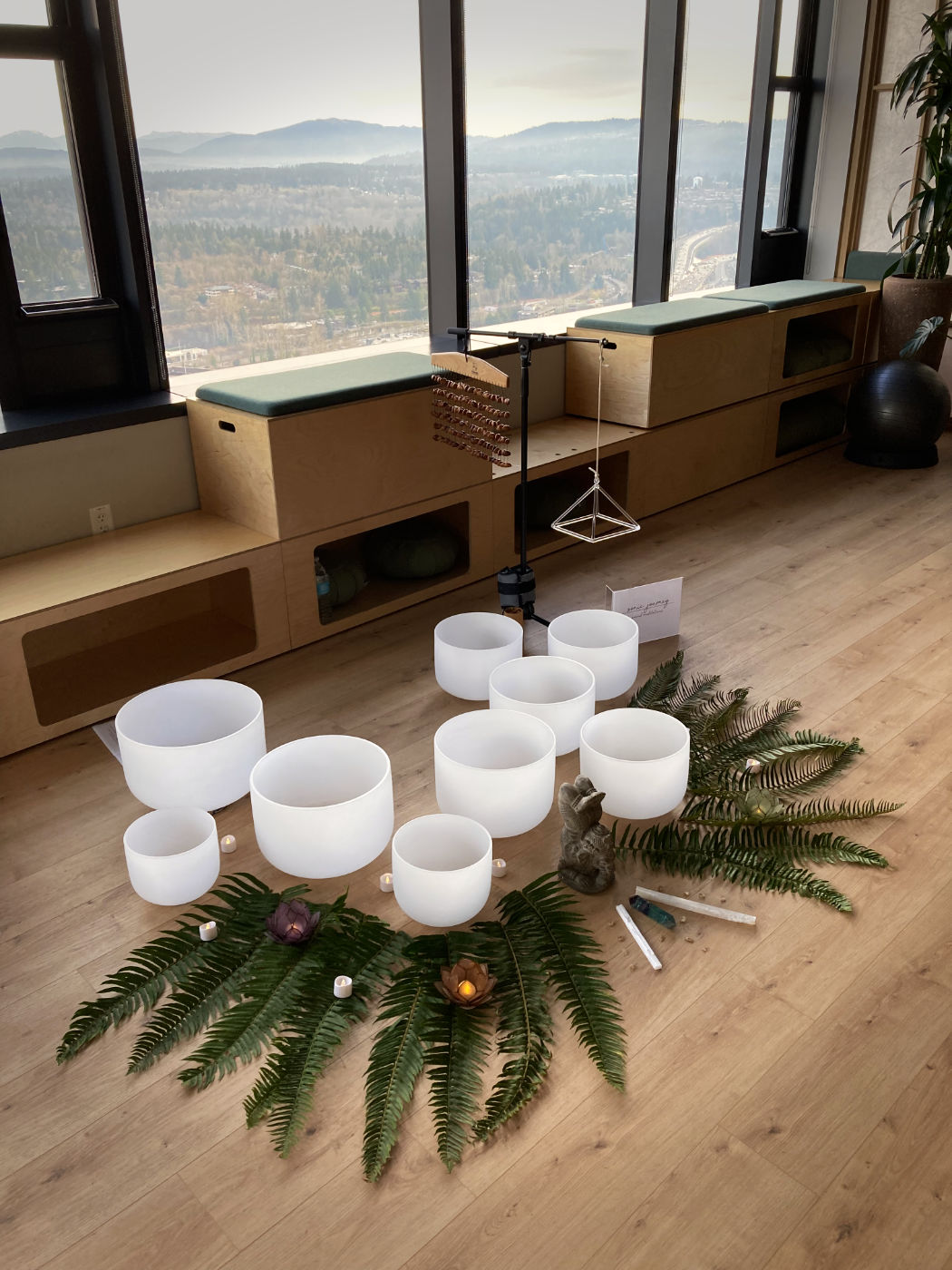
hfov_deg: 49.7
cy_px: 635
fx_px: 1027
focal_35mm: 28
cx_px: 476
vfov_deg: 63.4
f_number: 1.8
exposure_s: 1/121
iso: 50
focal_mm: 4
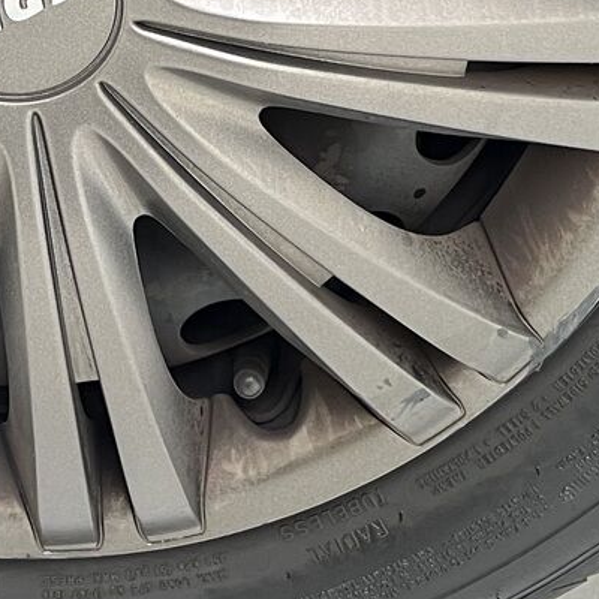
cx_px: 14
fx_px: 1919
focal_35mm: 98
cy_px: -226
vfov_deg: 16.5
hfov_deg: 17.4
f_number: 1.5
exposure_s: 1/50
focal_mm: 5.7
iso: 160
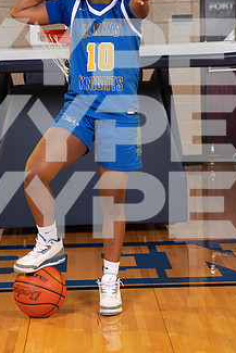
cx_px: 83
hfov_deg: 16.4
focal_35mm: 83
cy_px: 129
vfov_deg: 24.4
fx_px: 815
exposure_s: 1/320
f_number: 7.1
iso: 320
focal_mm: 60
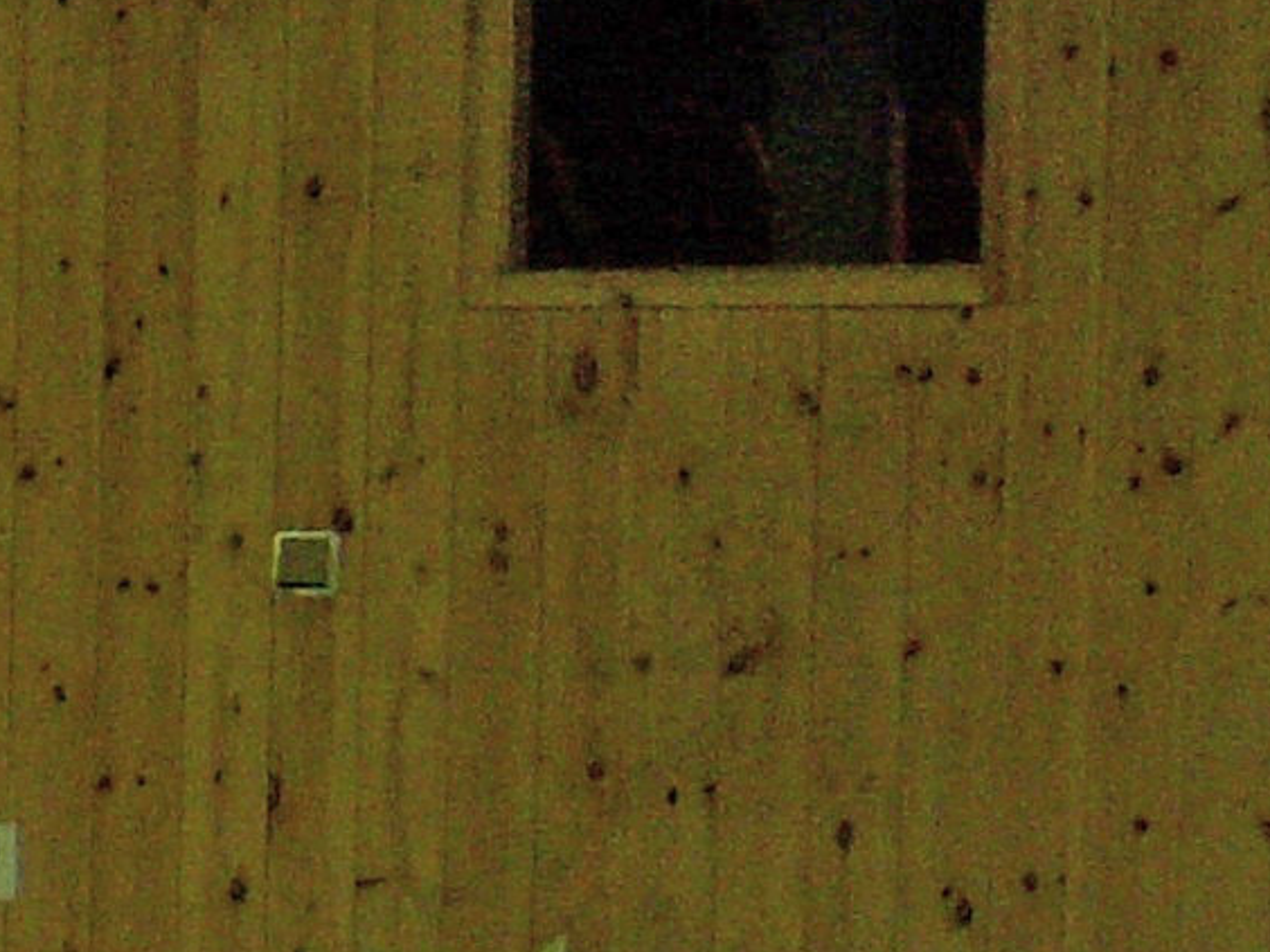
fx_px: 8548
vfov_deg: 6.3
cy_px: 1157
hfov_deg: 7.4
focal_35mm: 233
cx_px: -2713
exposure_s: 1/60
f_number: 2.8
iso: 80
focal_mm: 7.5
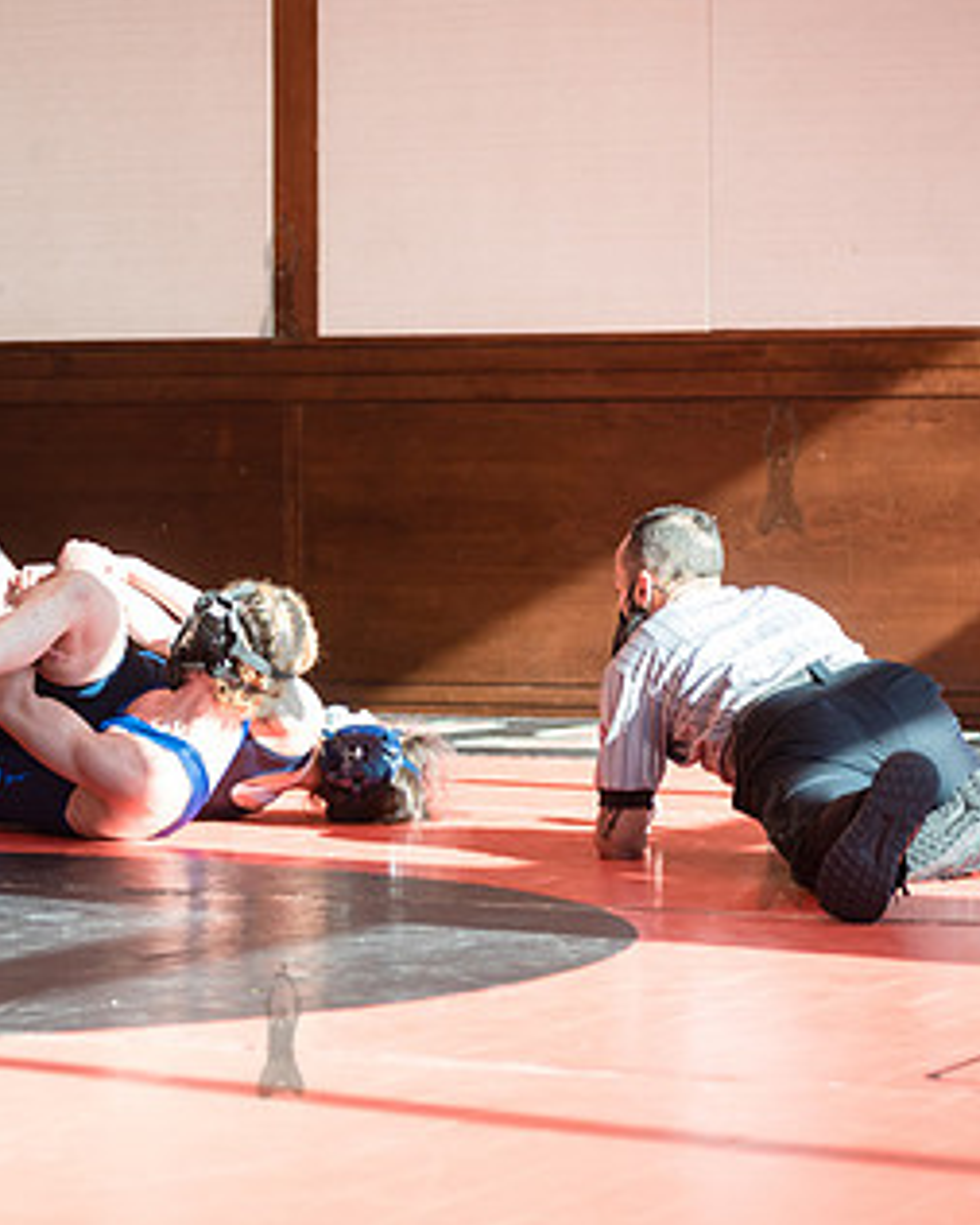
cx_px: 279
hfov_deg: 11.2
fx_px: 5001
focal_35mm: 138
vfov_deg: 14.0
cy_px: 653
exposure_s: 1/400
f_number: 4
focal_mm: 80
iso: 400
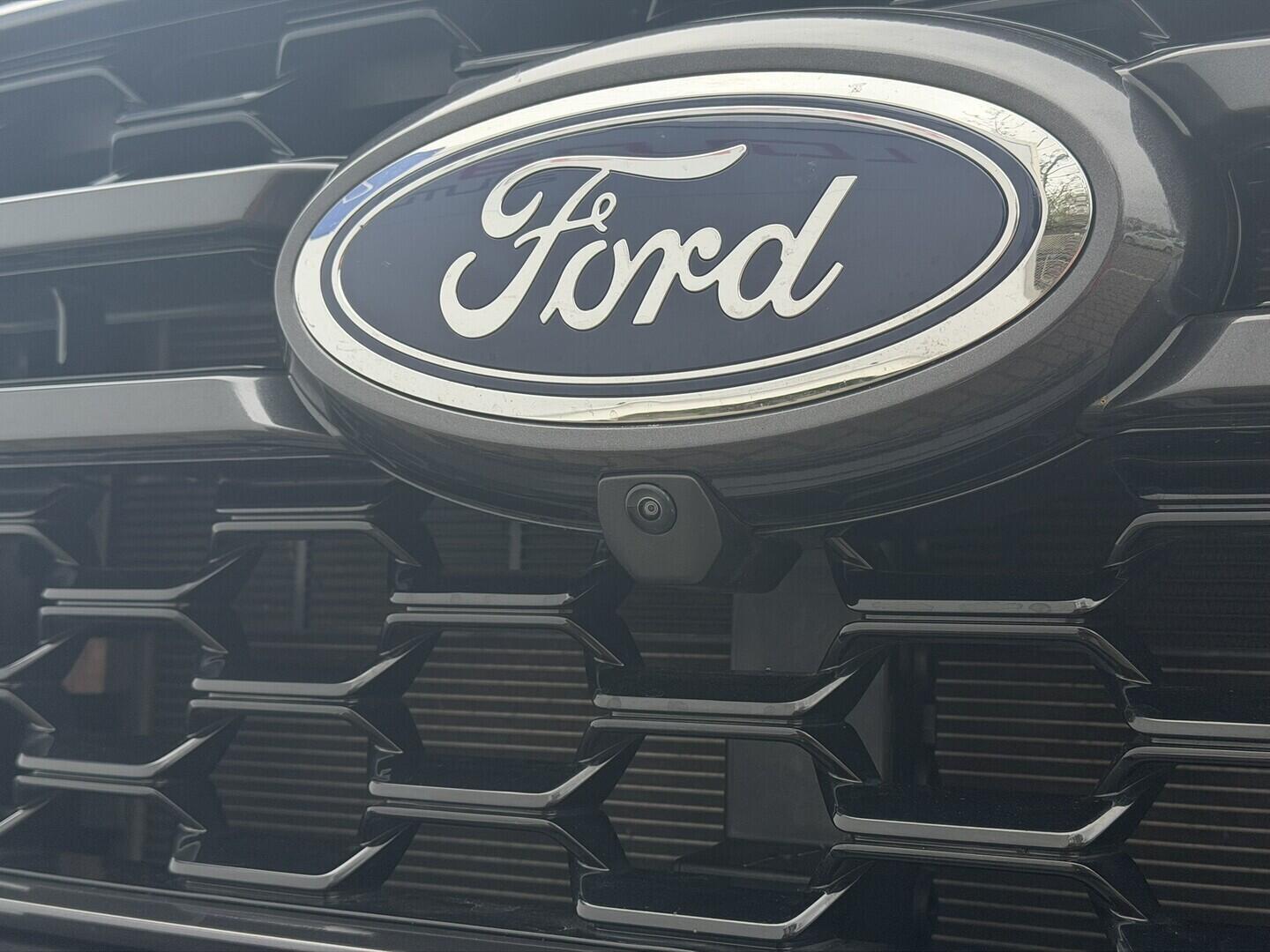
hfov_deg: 39.7
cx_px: 635
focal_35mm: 48
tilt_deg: +6.5
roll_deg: +0.8
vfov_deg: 30.3
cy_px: 476
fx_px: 1761
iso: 80
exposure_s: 1/1055
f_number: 1.78
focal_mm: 6.76
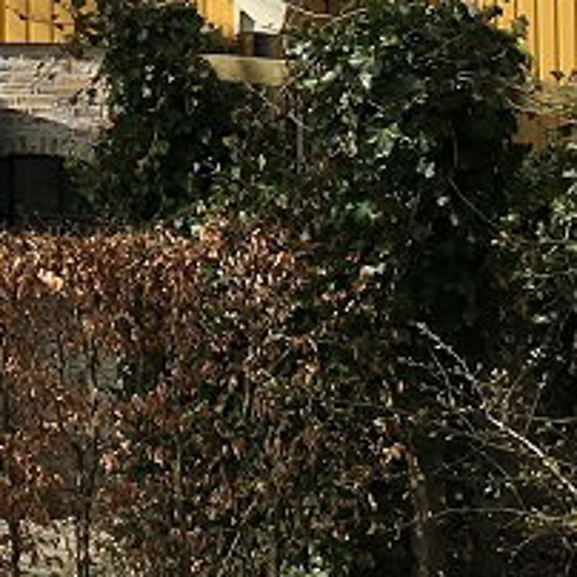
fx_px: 2452
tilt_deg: +0.7
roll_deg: +1.4
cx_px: -406
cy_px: 6
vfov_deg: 13.3
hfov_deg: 12.4
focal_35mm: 130
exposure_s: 1/1282
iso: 25
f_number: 2.2
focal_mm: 4.15
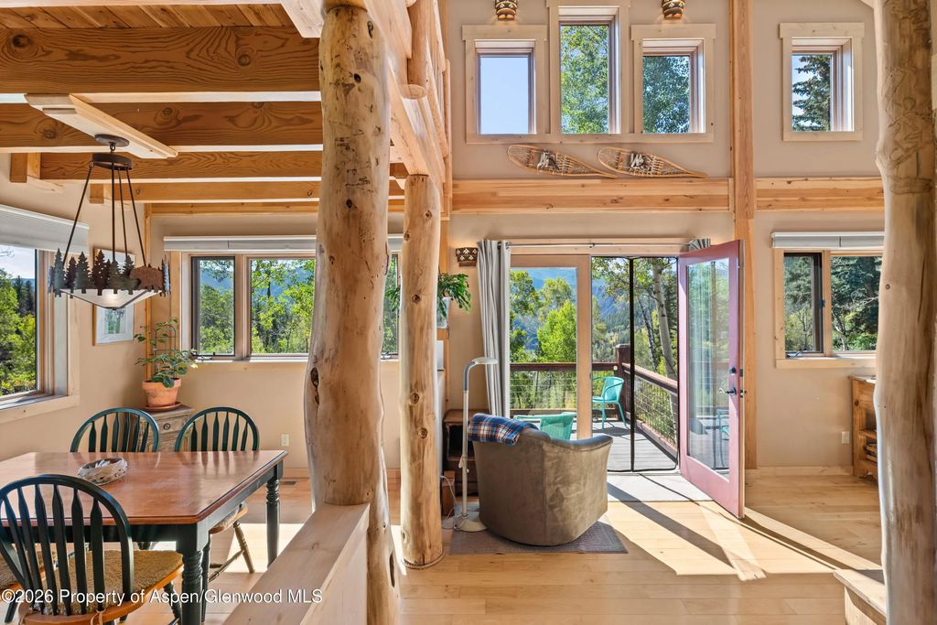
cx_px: 468
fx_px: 443
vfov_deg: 70.5
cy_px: 312
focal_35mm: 17
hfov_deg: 93.3
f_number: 7.1
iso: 125
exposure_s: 1/5
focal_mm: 17
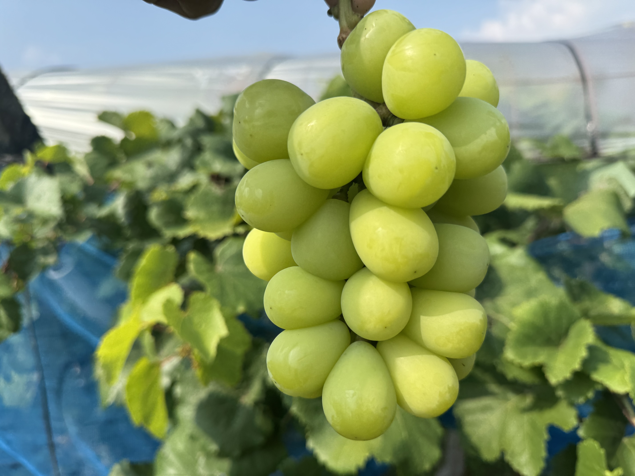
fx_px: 440
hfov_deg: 71.6
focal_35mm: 24
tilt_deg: -10.4
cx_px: 318
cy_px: 238
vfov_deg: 56.8
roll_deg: +3.4
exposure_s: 1/3413
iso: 80
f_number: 1.78
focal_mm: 6.76
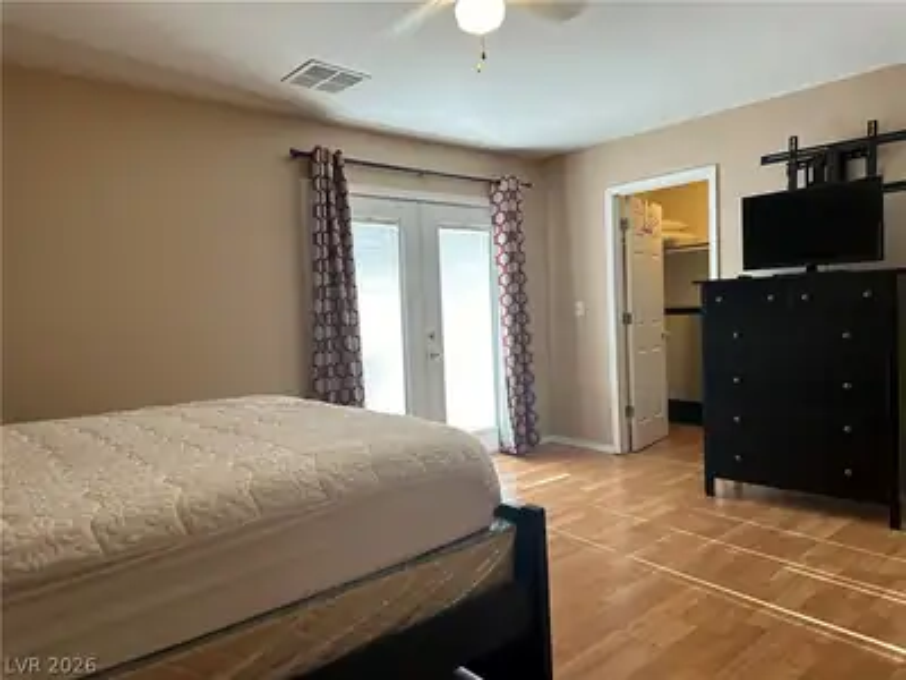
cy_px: 340
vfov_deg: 56.8
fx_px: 628
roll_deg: +2.2
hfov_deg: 71.6
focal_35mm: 24
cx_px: 453
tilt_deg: -2.6
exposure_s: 1/120
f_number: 1.78
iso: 160
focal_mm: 6.86
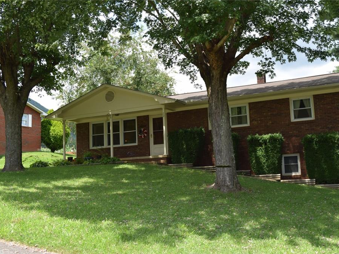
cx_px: 181
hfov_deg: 42.4
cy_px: 129
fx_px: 436
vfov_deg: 32.5
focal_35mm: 45
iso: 100
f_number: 6.3
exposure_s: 1/160
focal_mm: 27
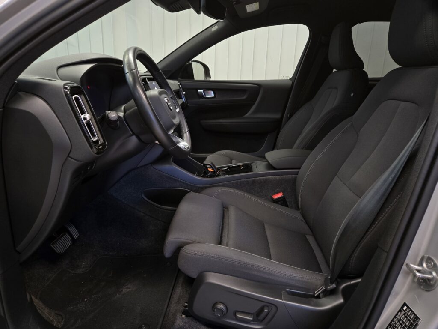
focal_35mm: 23
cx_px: 219
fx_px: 291
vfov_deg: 58.9
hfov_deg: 73.9
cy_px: 164
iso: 160
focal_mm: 5.4
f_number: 1.8
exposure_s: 1/50
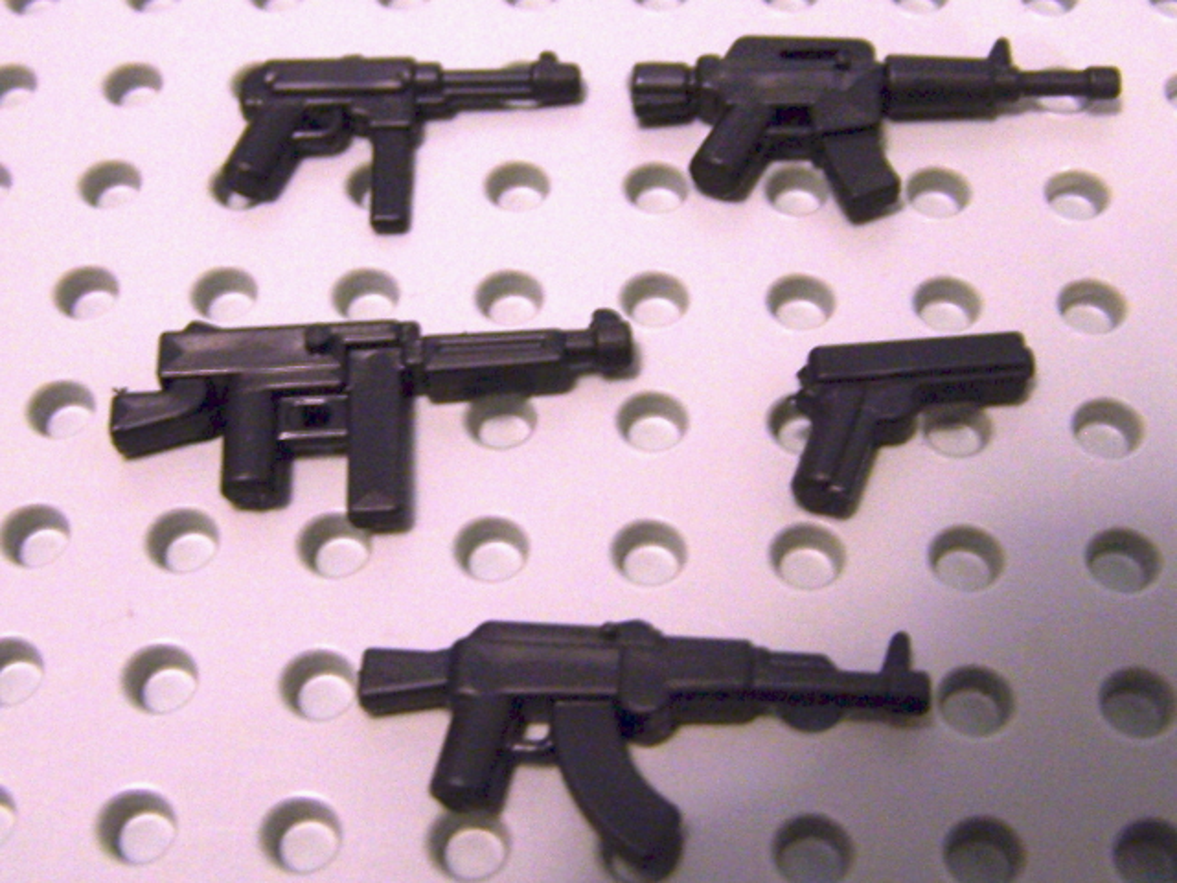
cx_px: 588
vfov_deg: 37.7
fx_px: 1292
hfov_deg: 49.0
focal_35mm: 38
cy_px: 442
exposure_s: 1/8
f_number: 2.8
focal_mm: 6.3
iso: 140
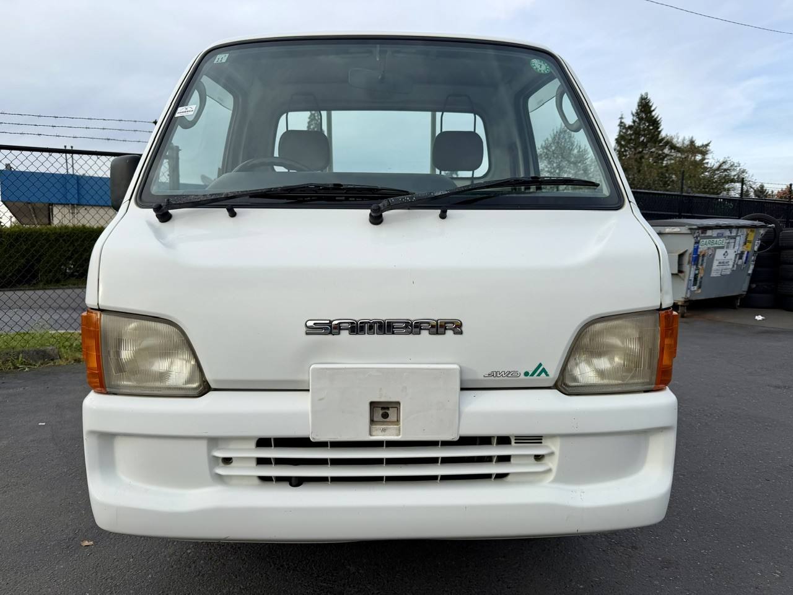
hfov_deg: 71.6
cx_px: 396
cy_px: 298
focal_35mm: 24
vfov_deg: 56.8
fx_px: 550
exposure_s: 1/1689
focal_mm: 6.76
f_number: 1.78
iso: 80
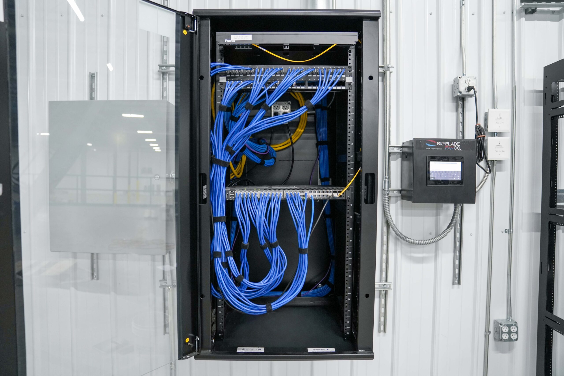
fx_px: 376
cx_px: 282
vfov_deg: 53.1
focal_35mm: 24
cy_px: 188
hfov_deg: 73.7
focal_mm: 24
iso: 2000
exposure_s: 1/160
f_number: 2.8
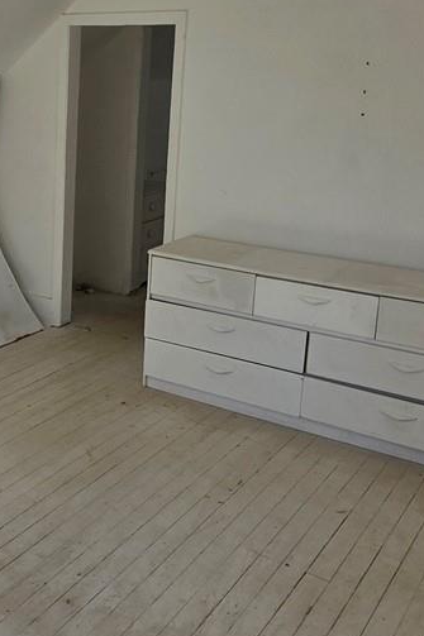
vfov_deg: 45.2
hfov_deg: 29.4
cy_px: 260
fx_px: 760
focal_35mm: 43
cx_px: 14
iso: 40
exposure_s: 1/574
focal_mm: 2.2
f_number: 1.9
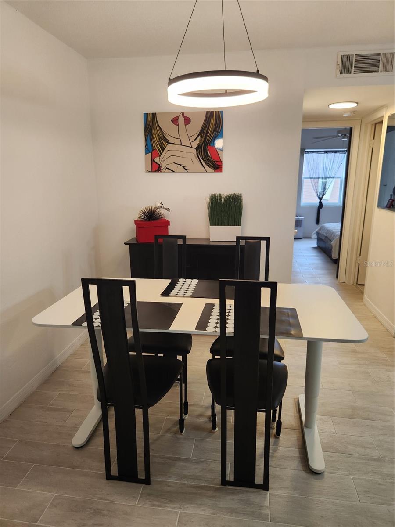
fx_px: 350
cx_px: 198
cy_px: 264
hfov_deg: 58.9
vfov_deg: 73.9
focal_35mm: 23
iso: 160
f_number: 1.8
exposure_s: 1/120
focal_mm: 5.4
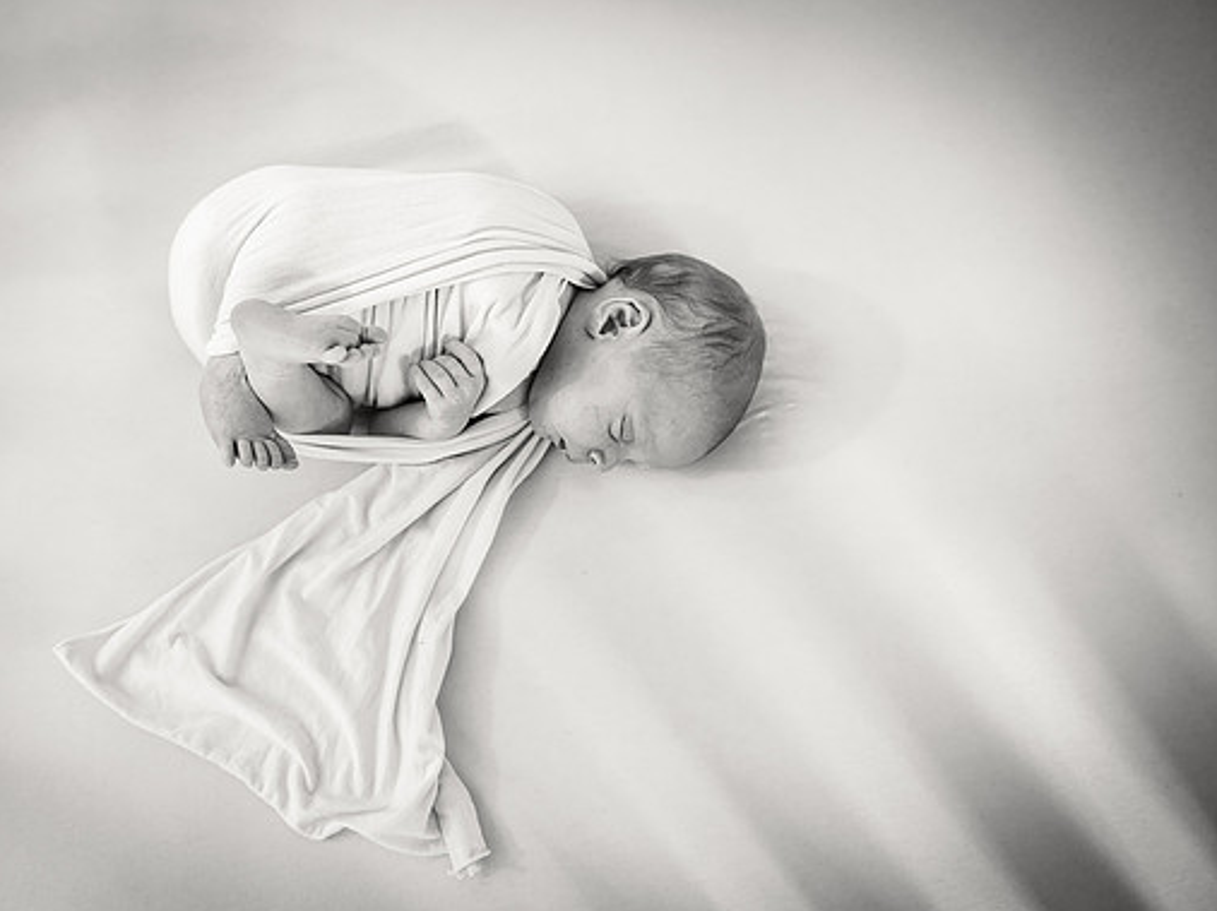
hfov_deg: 61.3
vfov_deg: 48.2
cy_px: 428
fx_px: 1019
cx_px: 499
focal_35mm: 29
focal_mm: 24
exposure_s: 1/200
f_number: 2.8
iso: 3200
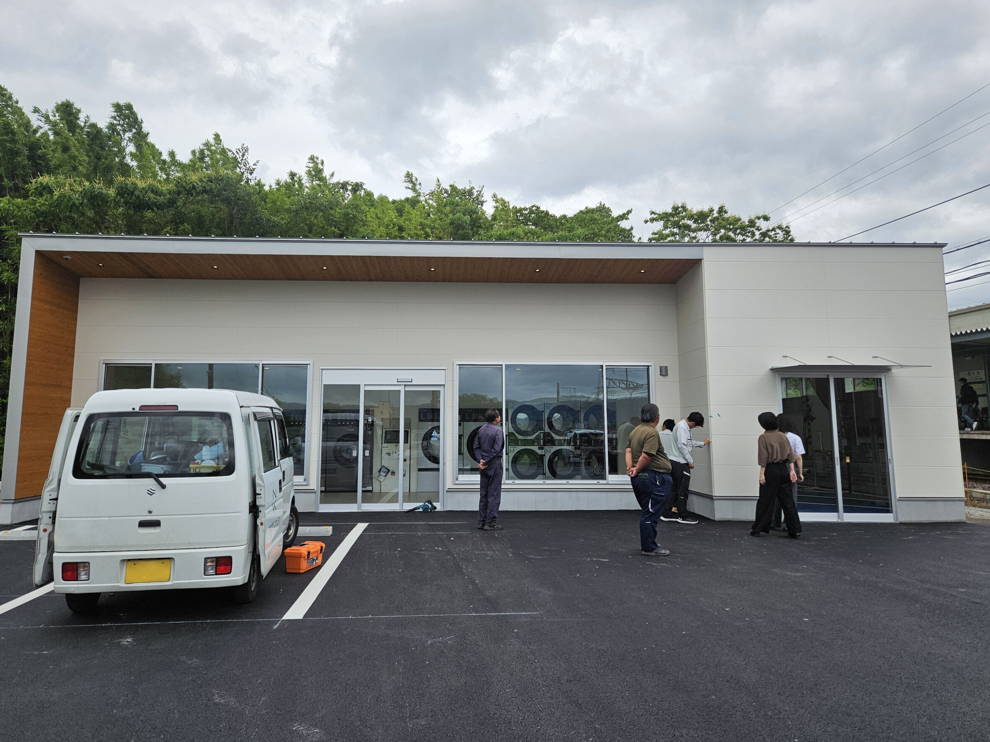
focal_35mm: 25
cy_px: 341
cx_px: 473
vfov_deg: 54.8
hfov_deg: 69.4
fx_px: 715
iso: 40
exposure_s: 1/2000
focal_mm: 5.4
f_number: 1.8
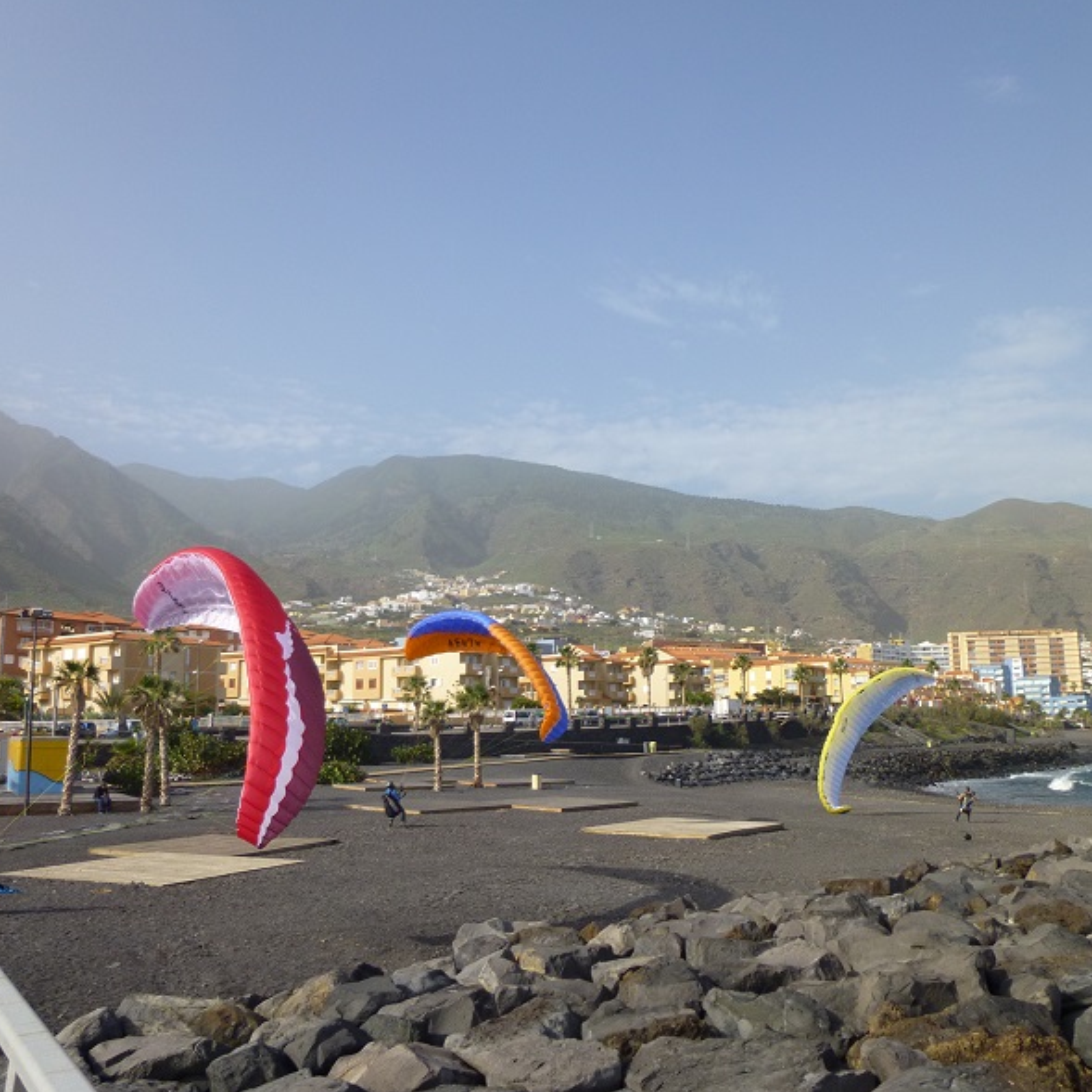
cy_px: 545
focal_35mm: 30
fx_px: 1071
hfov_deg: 54.0
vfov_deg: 54.0
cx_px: 593
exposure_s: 1/200
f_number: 9
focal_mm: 4.5
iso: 100
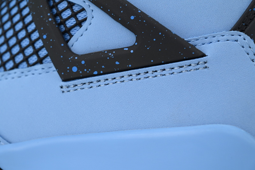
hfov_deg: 18.6
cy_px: 85
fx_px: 779
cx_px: 128
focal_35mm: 110
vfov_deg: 12.4
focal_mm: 110
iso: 400
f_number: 10
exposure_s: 1/100
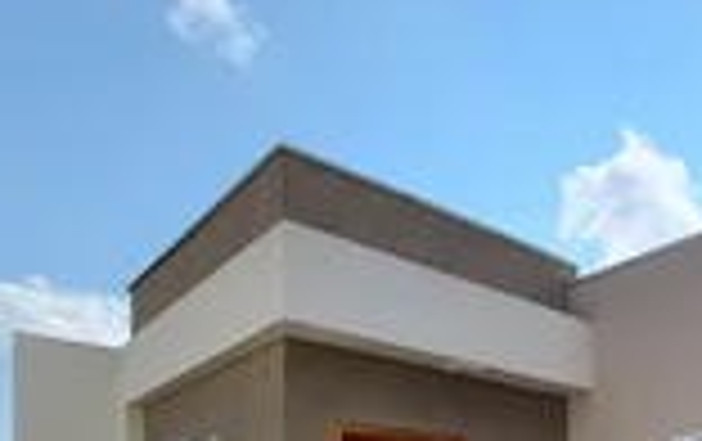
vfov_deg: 30.2
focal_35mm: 34
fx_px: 651
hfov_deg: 47.8
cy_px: 565
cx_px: 688
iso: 50
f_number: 2.2
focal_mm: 1.74
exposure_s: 1/1896
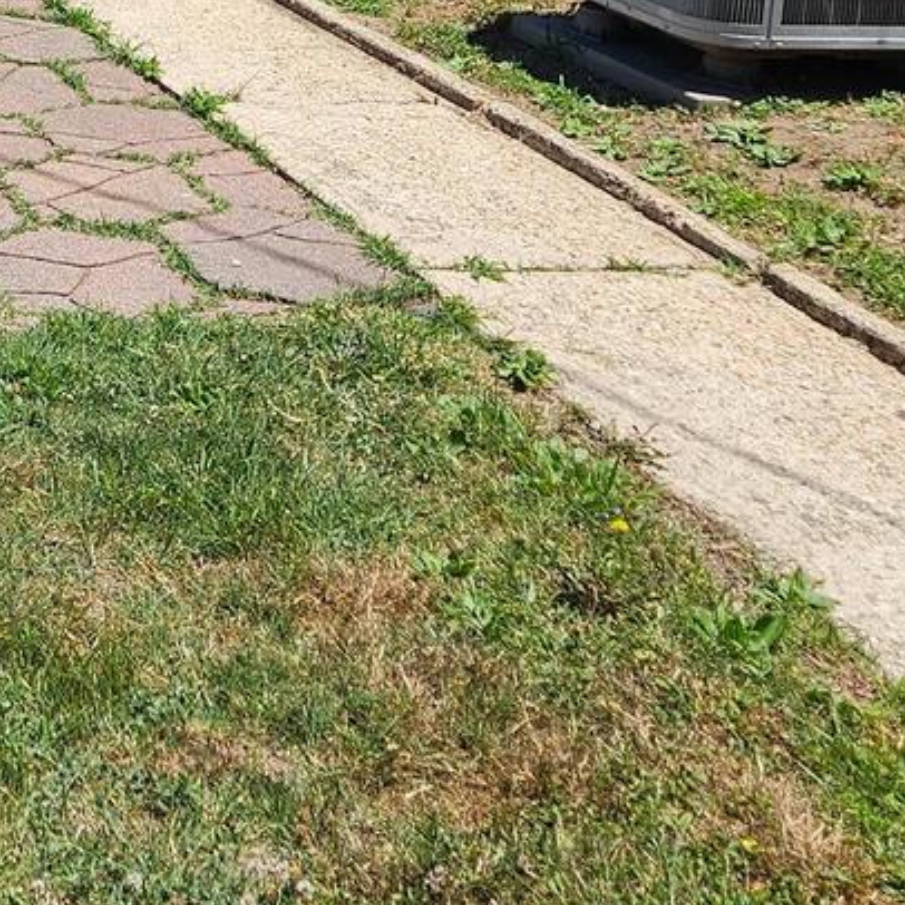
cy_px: -252
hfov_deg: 21.2
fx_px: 2278
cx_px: -118
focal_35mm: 77
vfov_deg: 20.6
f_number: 1.8
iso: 25
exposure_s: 1/1879
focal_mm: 5.4
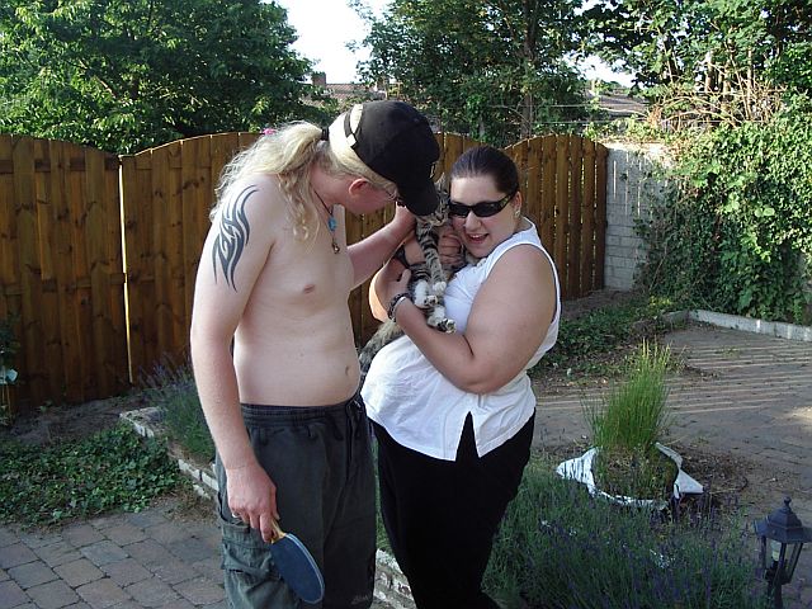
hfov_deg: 49.0
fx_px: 891
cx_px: 406
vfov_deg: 37.7
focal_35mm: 38
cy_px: 304
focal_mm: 5.8
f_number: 4.8
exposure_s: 1/60
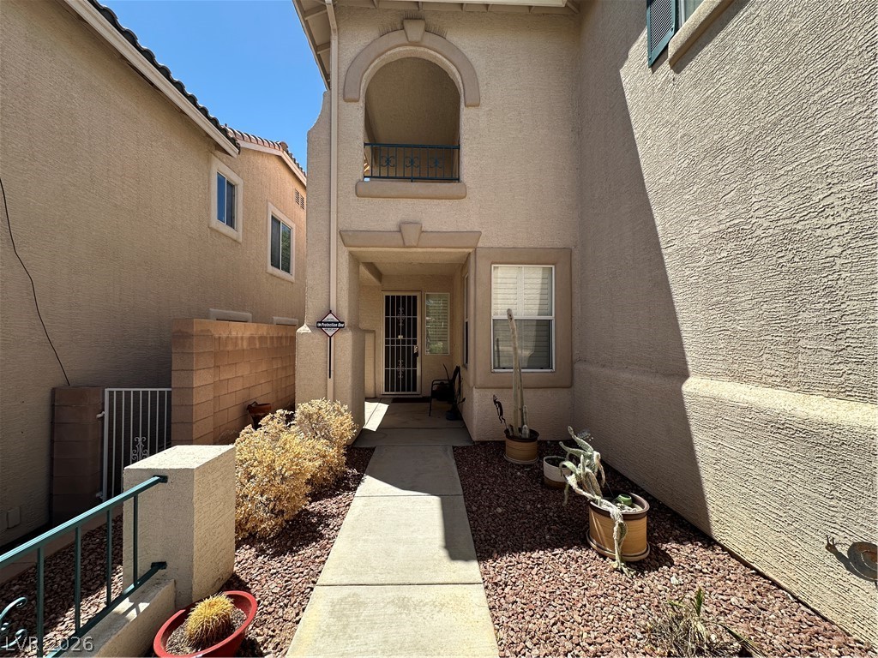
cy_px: 329
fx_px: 355
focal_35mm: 14
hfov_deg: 102.1
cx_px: 439
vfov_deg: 85.7
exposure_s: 1/818
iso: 40
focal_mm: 2.22
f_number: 2.2
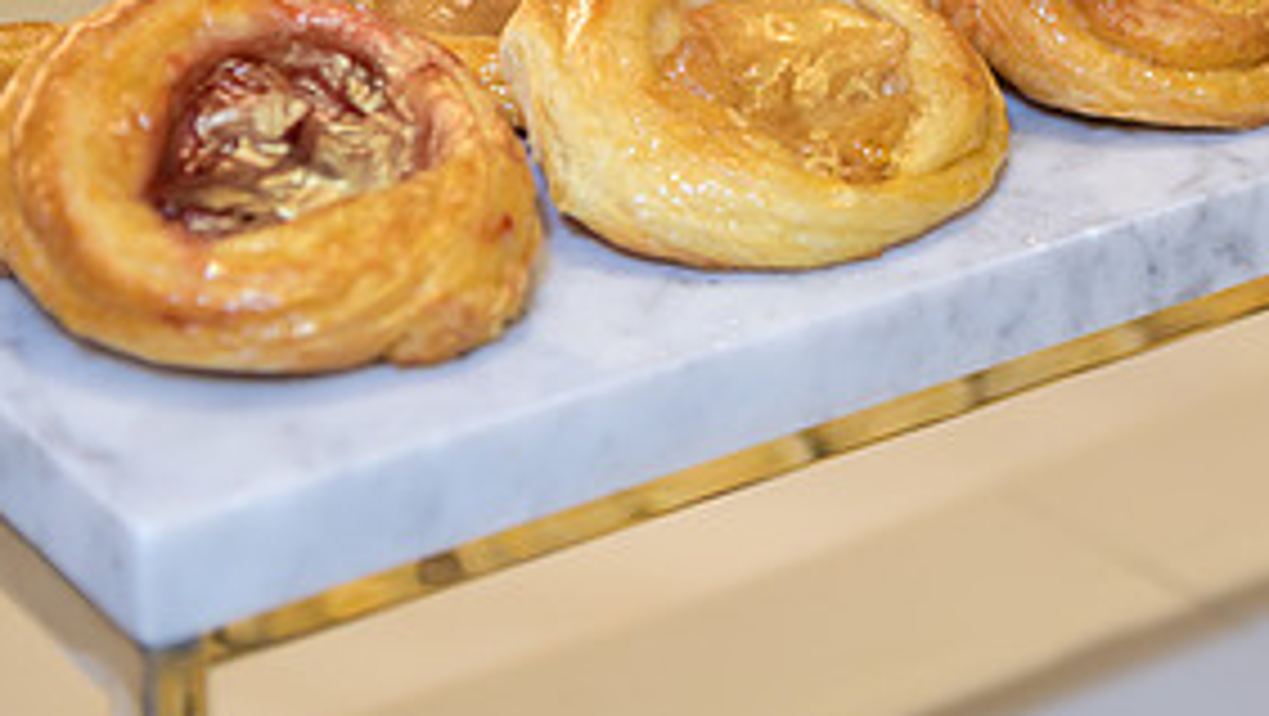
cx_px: 1179
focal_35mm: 112
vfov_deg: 10.7
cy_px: -74
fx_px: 3771
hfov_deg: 18.7
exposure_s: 1/125
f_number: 3.2
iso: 400
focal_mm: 52
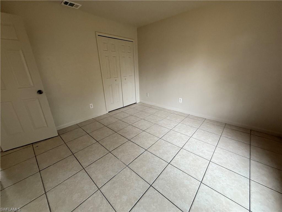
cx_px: 141
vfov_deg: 85.7
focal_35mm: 14
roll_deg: +3.8
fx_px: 114
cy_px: 106
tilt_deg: -16.1
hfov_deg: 102.1
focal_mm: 2.22
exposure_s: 1/89
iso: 320
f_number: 2.2
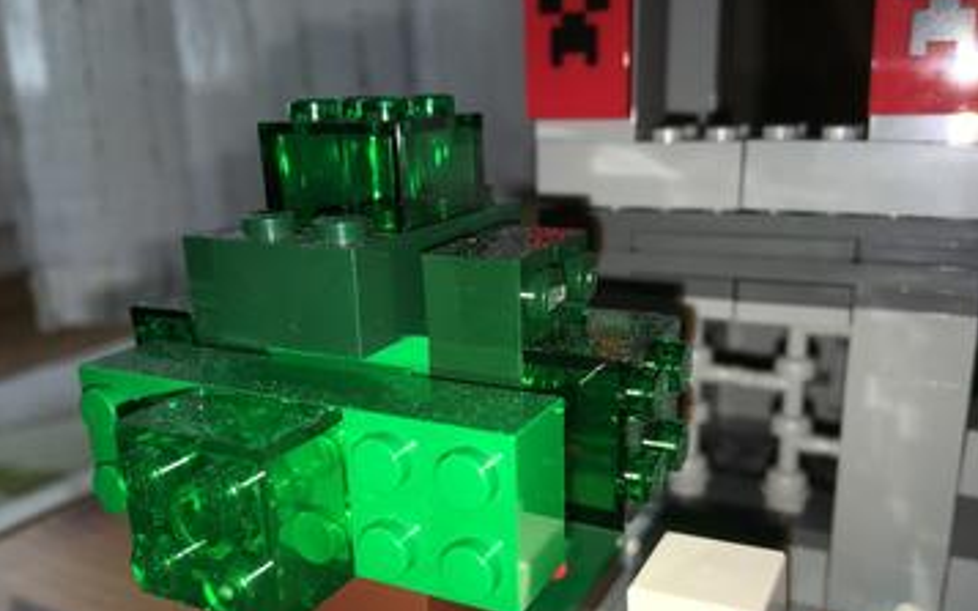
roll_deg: +2.1
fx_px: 826
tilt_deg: -17.3
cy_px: 356
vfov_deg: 40.5
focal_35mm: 31
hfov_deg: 61.2
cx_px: 488
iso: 25
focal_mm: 4.15
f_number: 2.2
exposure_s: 1/329
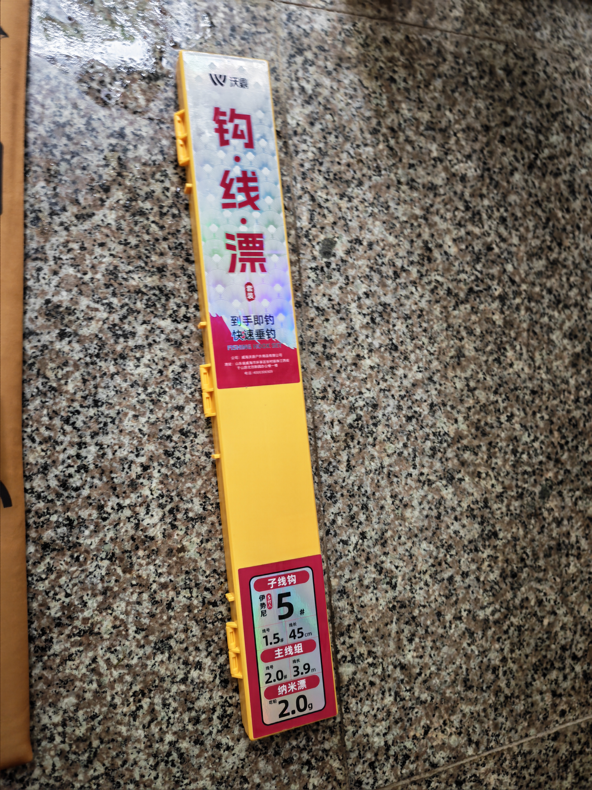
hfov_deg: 56.8
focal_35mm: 24
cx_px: 296
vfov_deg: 71.6
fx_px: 547
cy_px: 395
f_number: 1.9
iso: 640
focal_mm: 5.52
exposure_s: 1/25
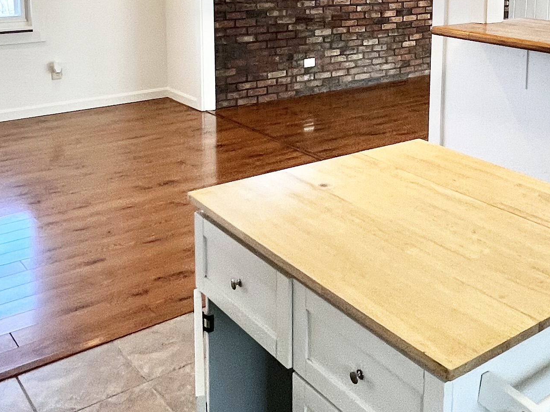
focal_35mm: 41
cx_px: 369
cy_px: 40
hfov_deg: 45.0
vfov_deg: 33.3
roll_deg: -1.2
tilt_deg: -9.4
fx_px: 652
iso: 100
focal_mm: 1.57
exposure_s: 1/120
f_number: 1.8
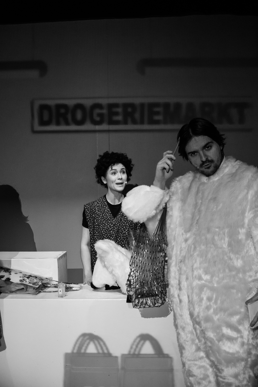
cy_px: 194
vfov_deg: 48.5
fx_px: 430
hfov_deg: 33.4
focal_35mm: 40
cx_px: 129
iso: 3200
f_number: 3.5
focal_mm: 27
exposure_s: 1/160
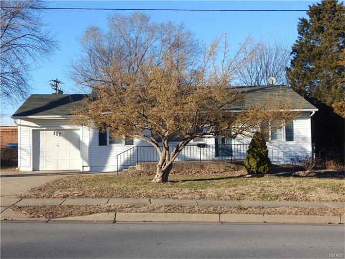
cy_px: 130
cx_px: 172
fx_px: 429
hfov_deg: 43.9
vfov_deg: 33.6
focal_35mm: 43
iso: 125
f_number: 3.6
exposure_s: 1/800
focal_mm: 7.7
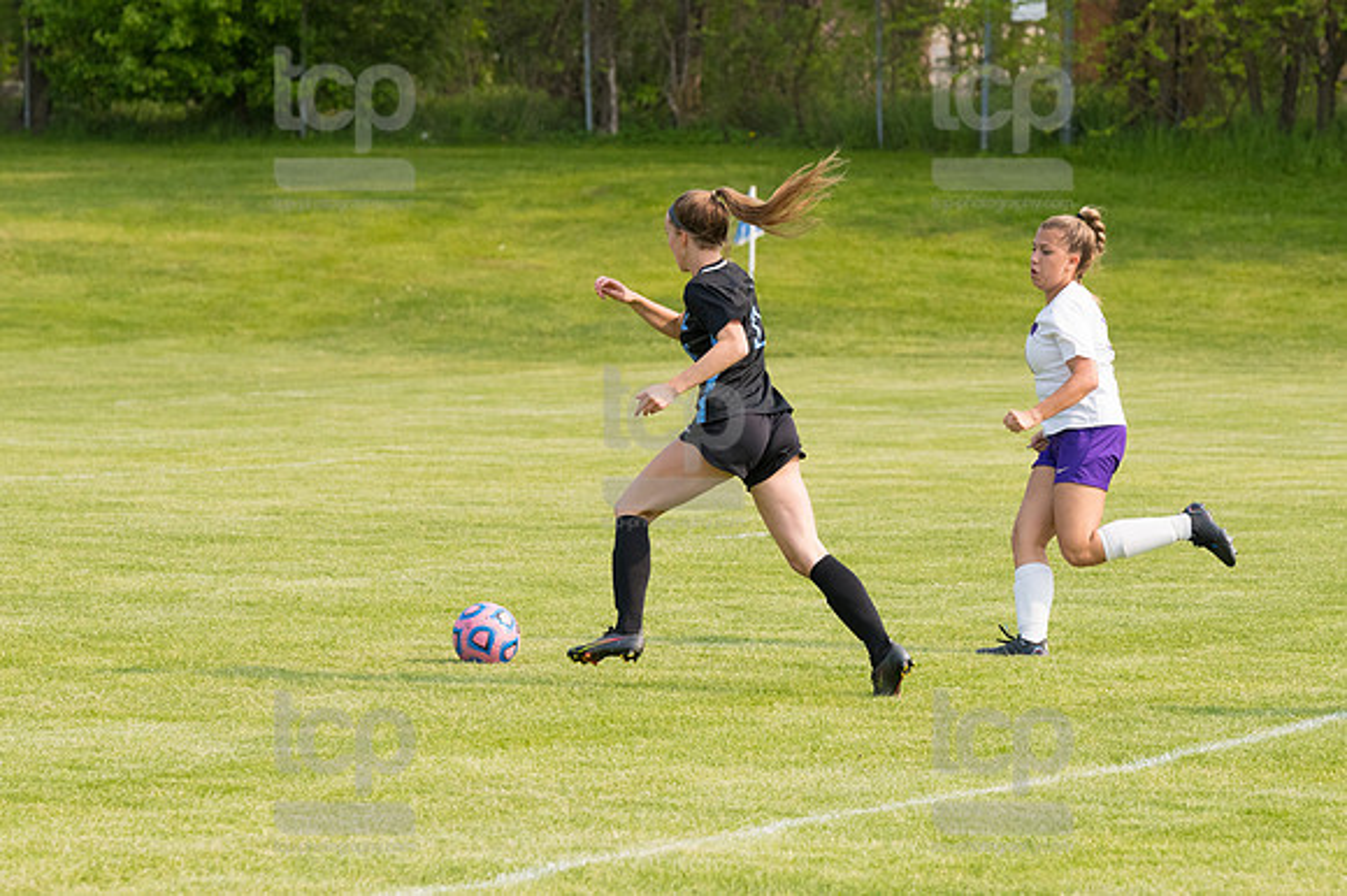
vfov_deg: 6.1
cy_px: 448
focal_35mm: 225
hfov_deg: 9.2
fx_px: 8414
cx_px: 674
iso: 800
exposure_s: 1/2000
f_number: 5.6
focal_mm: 150
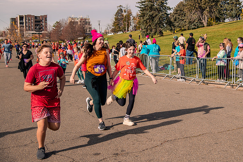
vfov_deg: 21.5
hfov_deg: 31.6
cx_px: 166
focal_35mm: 63
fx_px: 425
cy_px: 52
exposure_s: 1/1250
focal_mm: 46
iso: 200
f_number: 5
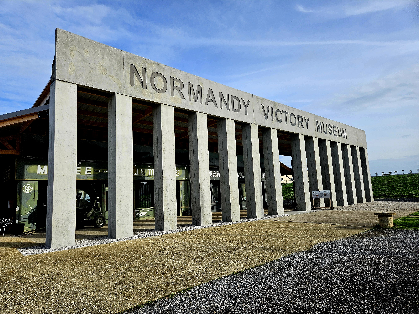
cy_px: 157
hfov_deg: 73.9
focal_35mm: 23
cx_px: 210
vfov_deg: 58.9
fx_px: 278
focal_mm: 5.4
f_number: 1.8
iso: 25
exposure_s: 1/2000
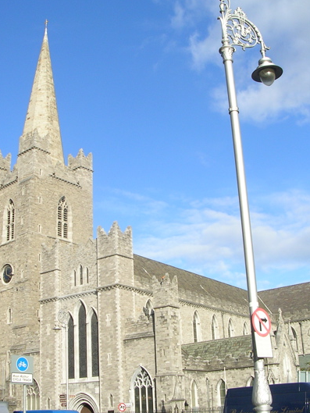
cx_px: 144
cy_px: 233
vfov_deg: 41.2
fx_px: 549
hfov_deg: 31.5
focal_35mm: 46
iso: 71
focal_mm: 5.8
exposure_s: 1/268
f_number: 5.6
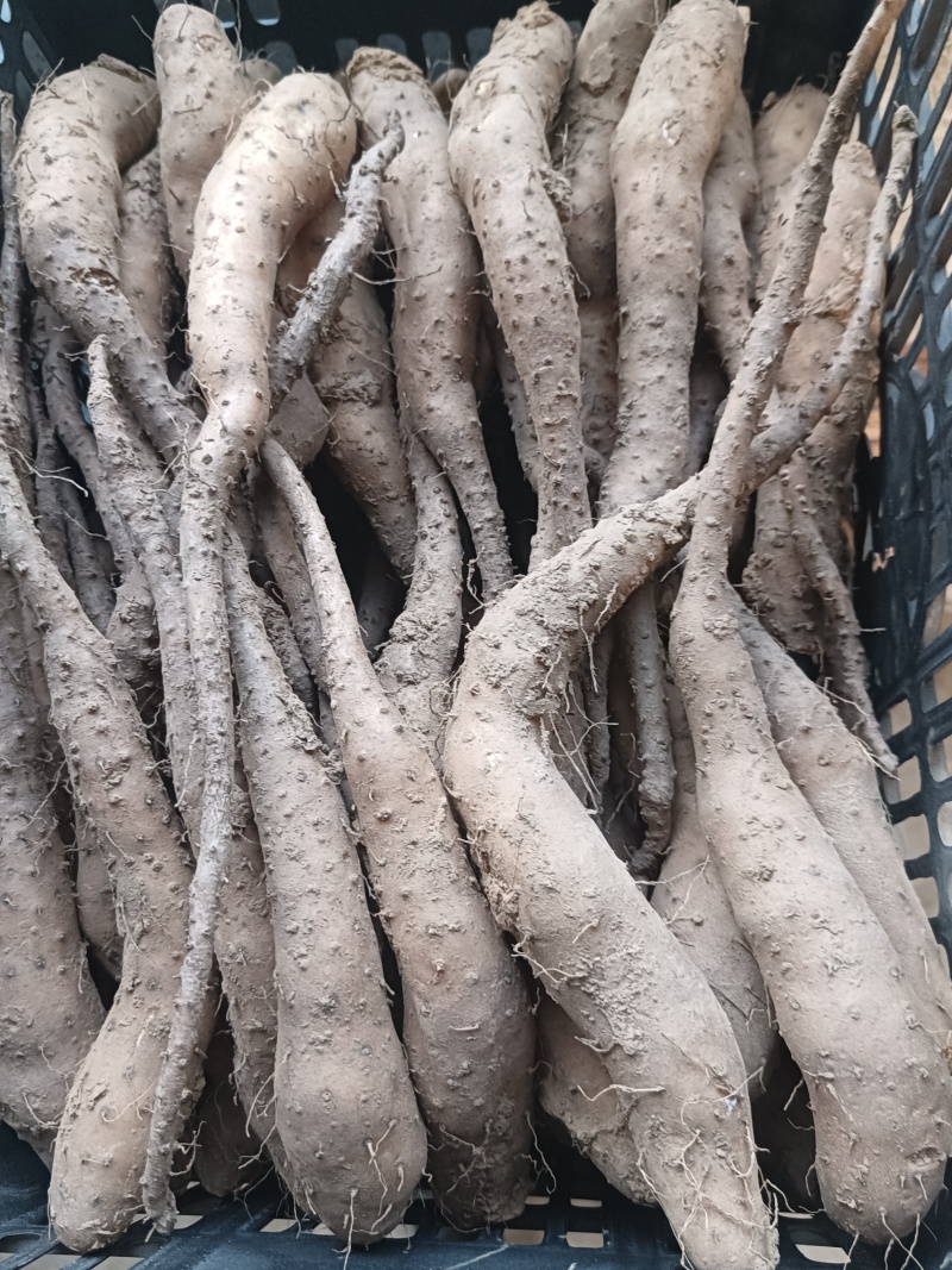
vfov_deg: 65.3
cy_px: 635
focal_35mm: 27
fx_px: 990
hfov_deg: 51.3
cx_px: 476
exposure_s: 1/33.3
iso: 1369
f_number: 1.9
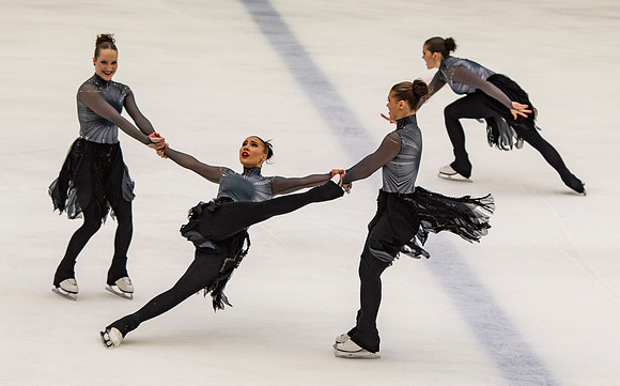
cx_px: 281
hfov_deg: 10.3
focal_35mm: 203
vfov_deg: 6.5
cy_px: 185
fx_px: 3423
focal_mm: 110
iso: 640
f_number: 4
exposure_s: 1/500
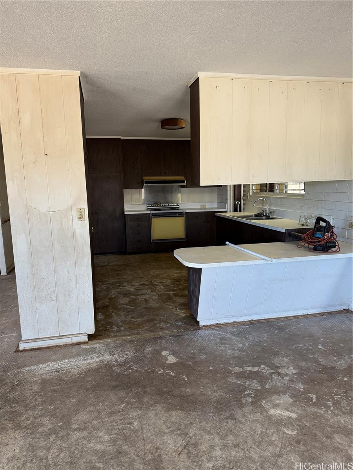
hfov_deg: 56.8
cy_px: 235
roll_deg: +1.6
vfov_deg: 71.6
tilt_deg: -8.7
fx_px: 326
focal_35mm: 24
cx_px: 176
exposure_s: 1/120
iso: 200
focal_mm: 6.76
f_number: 1.78
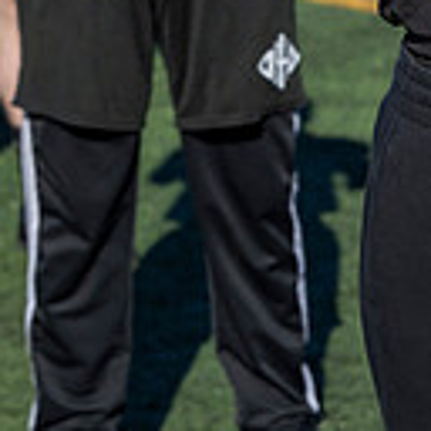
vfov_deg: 6.4
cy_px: -207
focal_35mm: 269
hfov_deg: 6.4
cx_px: 623
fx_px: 3789
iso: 250
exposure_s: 1/2000
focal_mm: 70
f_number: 5
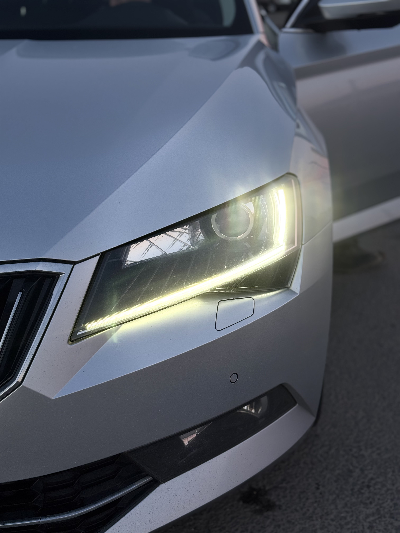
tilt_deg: -19.4
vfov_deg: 39.7
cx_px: 200
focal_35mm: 48
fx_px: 740
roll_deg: +1.4
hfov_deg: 30.3
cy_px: 266
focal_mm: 6.76
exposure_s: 1/352
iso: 64
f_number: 1.78
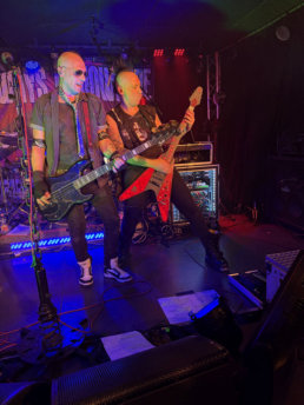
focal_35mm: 24
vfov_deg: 71.6
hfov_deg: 56.8
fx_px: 281
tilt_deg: -11.1
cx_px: 152
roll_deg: +3.4
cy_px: 202
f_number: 1.78
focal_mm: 6.76
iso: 125
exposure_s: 1/50
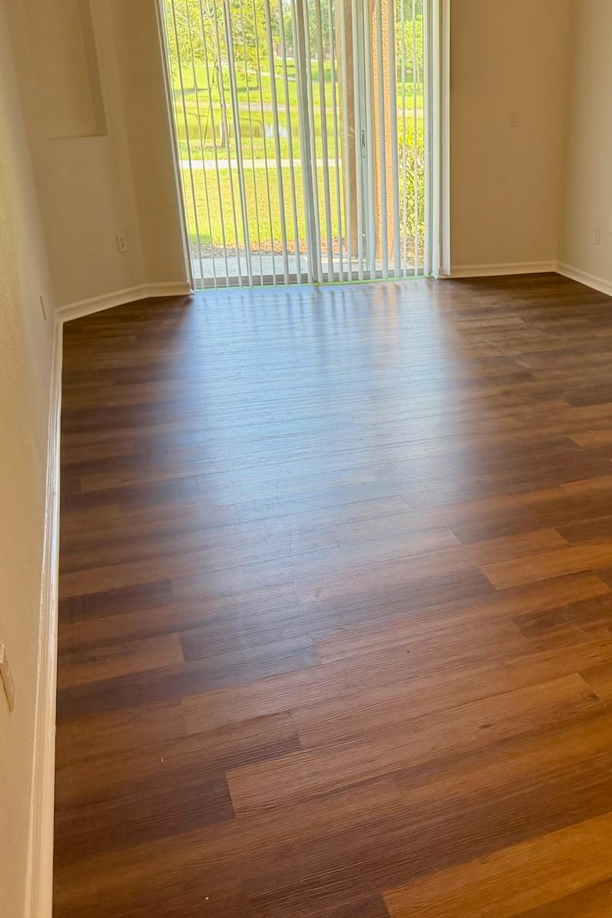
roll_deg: -1.4
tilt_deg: -23.3
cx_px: 505
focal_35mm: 34
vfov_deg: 55.8
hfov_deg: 37.2
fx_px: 867
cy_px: 452
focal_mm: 6.76
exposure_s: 1/230
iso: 200
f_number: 1.78
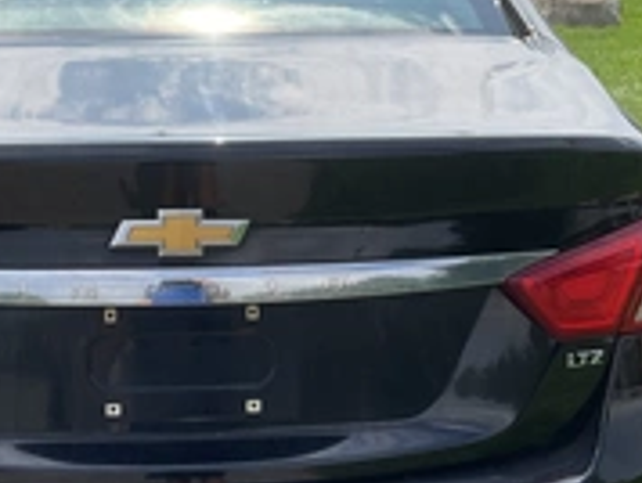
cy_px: 299
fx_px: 1207
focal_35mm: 65
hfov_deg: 29.5
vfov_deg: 22.6
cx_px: 202
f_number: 1.8
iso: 25
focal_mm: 3
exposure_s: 1/1412
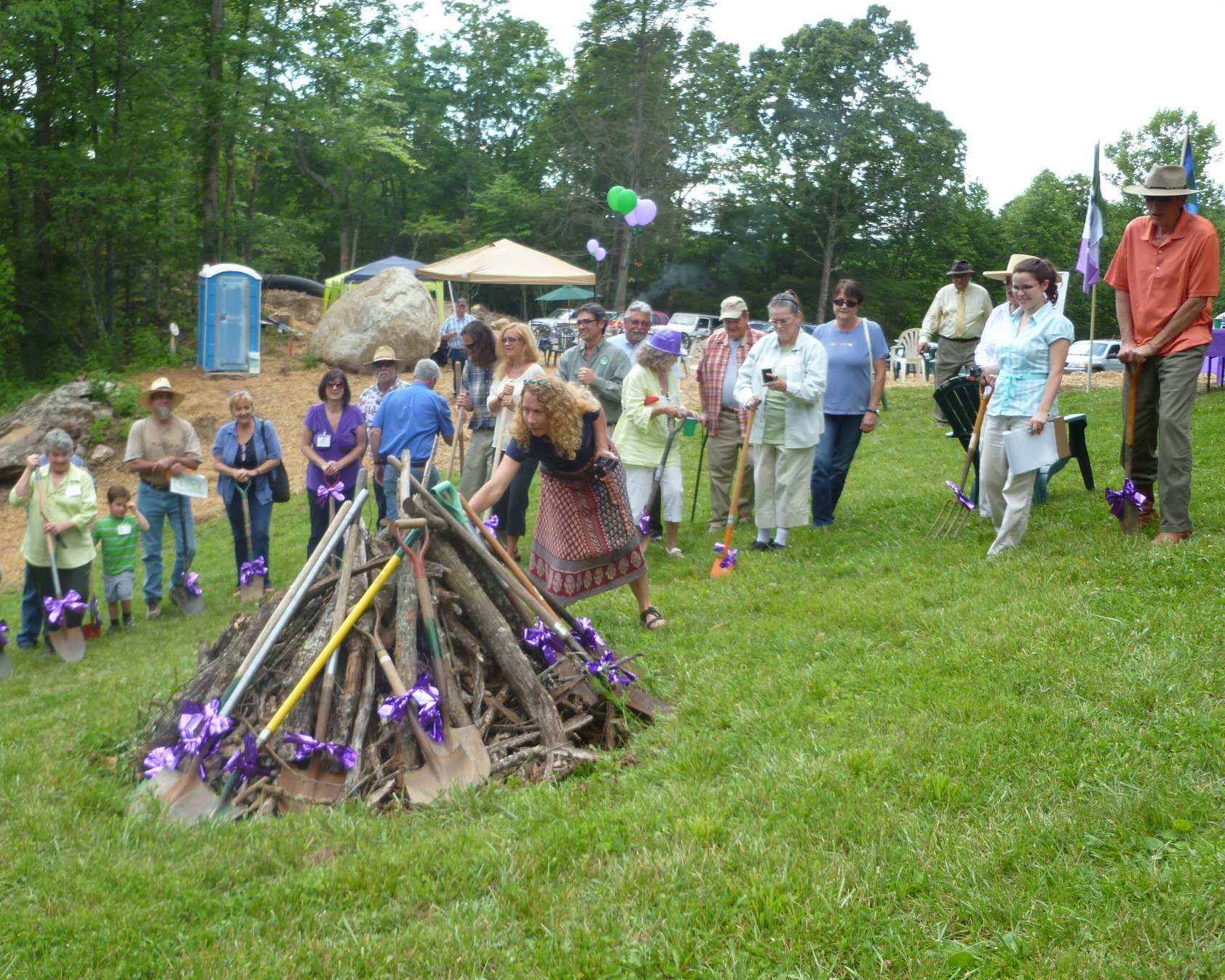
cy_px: 514
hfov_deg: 47.6
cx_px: 488
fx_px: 1378
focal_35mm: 38
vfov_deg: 39.2
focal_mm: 5.7
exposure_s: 1/125
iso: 80
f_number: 3.5
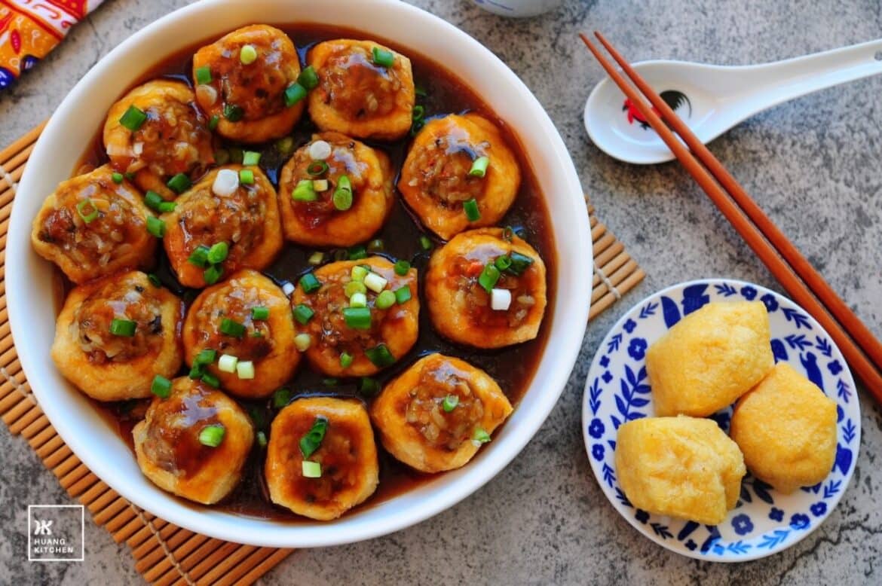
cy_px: 293
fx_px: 1395
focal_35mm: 57
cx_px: 441
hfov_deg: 35.1
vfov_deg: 23.7
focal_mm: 38
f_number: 4.8
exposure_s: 1/90
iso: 160
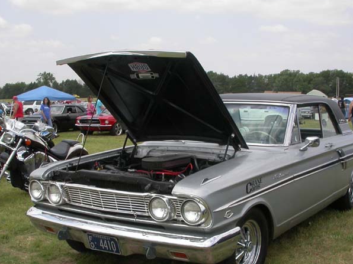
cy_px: 168
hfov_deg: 37.5
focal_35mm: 51
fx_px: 520
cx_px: 166
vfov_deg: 28.4
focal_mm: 7.85
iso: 100
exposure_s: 1/335
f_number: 6.7
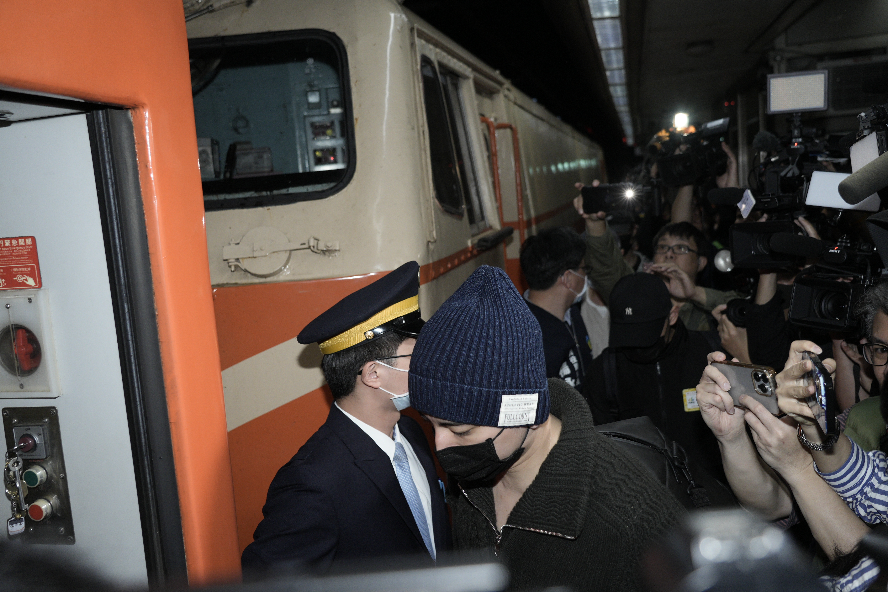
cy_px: 296
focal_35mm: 33
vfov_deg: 40.0
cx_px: 444
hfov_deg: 57.2
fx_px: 814
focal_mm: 33
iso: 2000
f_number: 4.5
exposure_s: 1/200
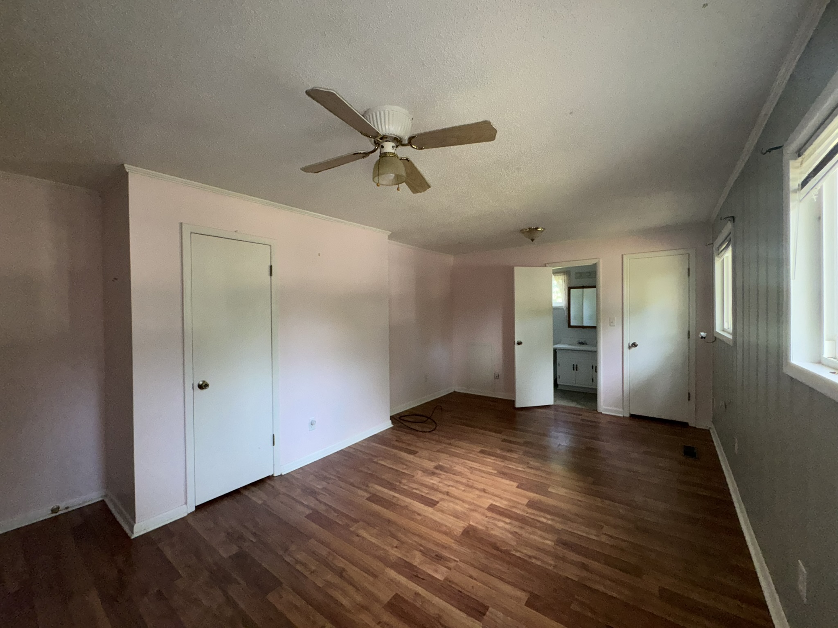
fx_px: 339
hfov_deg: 102.1
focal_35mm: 14
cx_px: 419
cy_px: 314
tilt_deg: -1.0
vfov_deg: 85.7
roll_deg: +0.7
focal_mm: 2.22
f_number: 2.2
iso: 160
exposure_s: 1/102
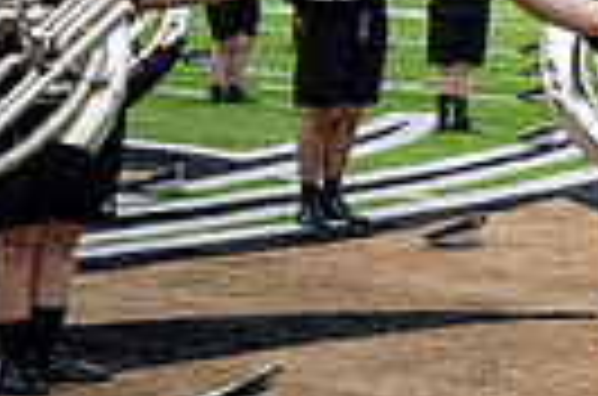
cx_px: 1245
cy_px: -65
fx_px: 1740
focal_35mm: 105
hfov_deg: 15.2
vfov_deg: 12.7
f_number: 4
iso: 320
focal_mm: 24
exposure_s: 1/200
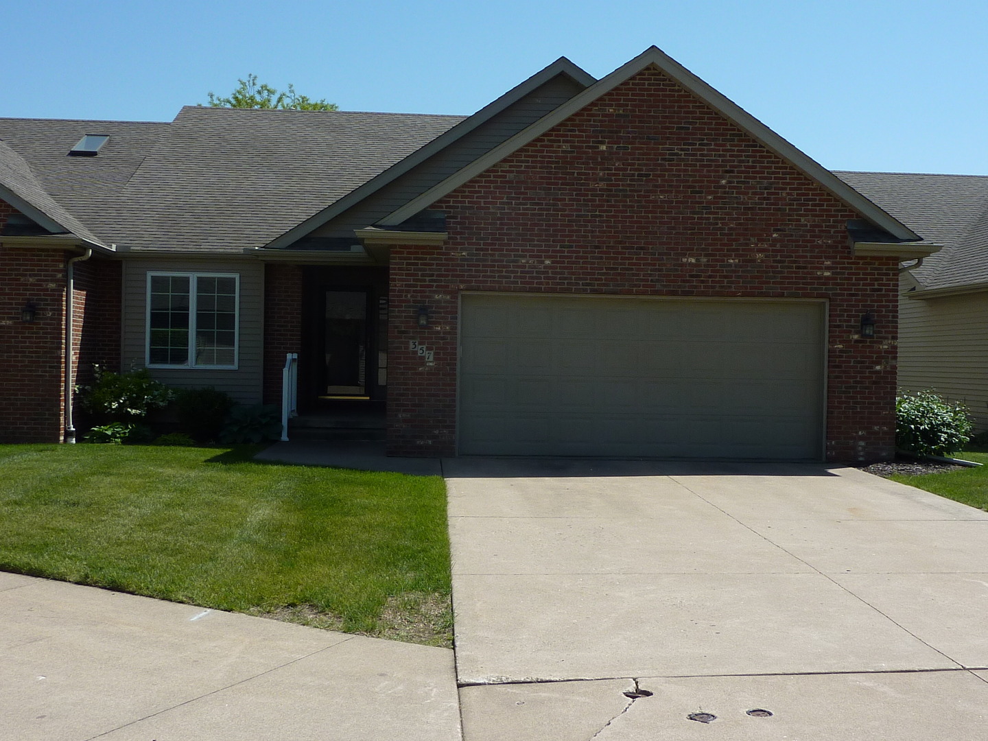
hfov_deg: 45.8
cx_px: 494
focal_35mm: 41
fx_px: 1170
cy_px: 370
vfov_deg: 35.1
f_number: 5
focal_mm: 4.7
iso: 80
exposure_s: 1/640
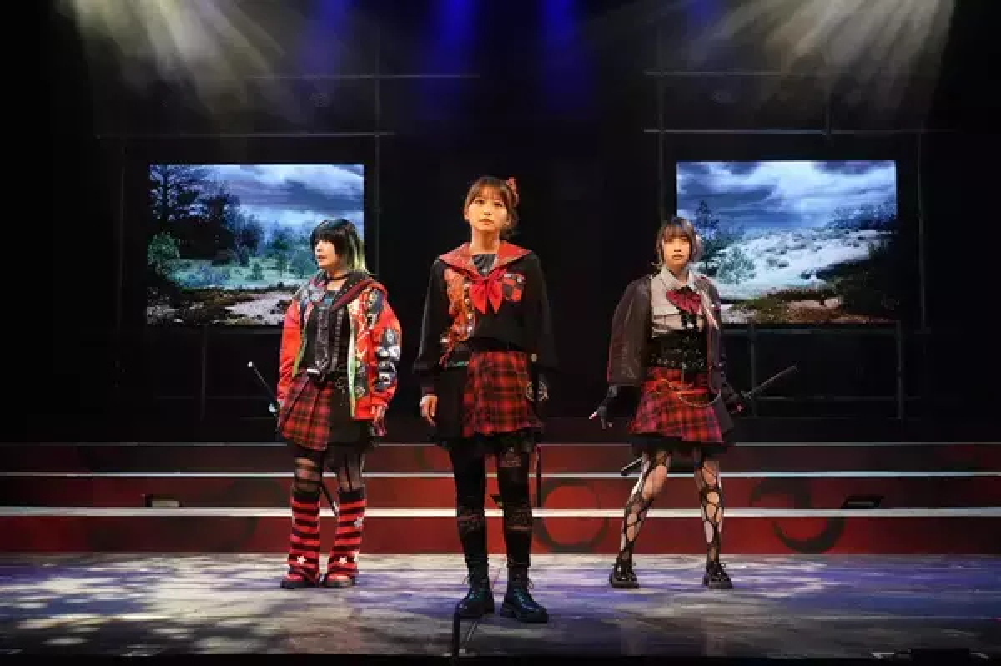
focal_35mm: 43
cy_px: 333
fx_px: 1195
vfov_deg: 31.1
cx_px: 500
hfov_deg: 45.5
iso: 6400
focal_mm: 43
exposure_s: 1/250
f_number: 5.6
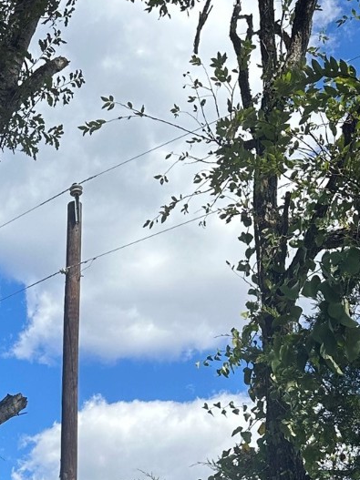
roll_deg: -2.0
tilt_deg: +16.2
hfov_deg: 20.0
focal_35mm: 70
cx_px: -45
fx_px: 971
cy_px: 512
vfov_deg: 25.9
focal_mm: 6.86
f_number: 1.78
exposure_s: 1/3155
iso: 80
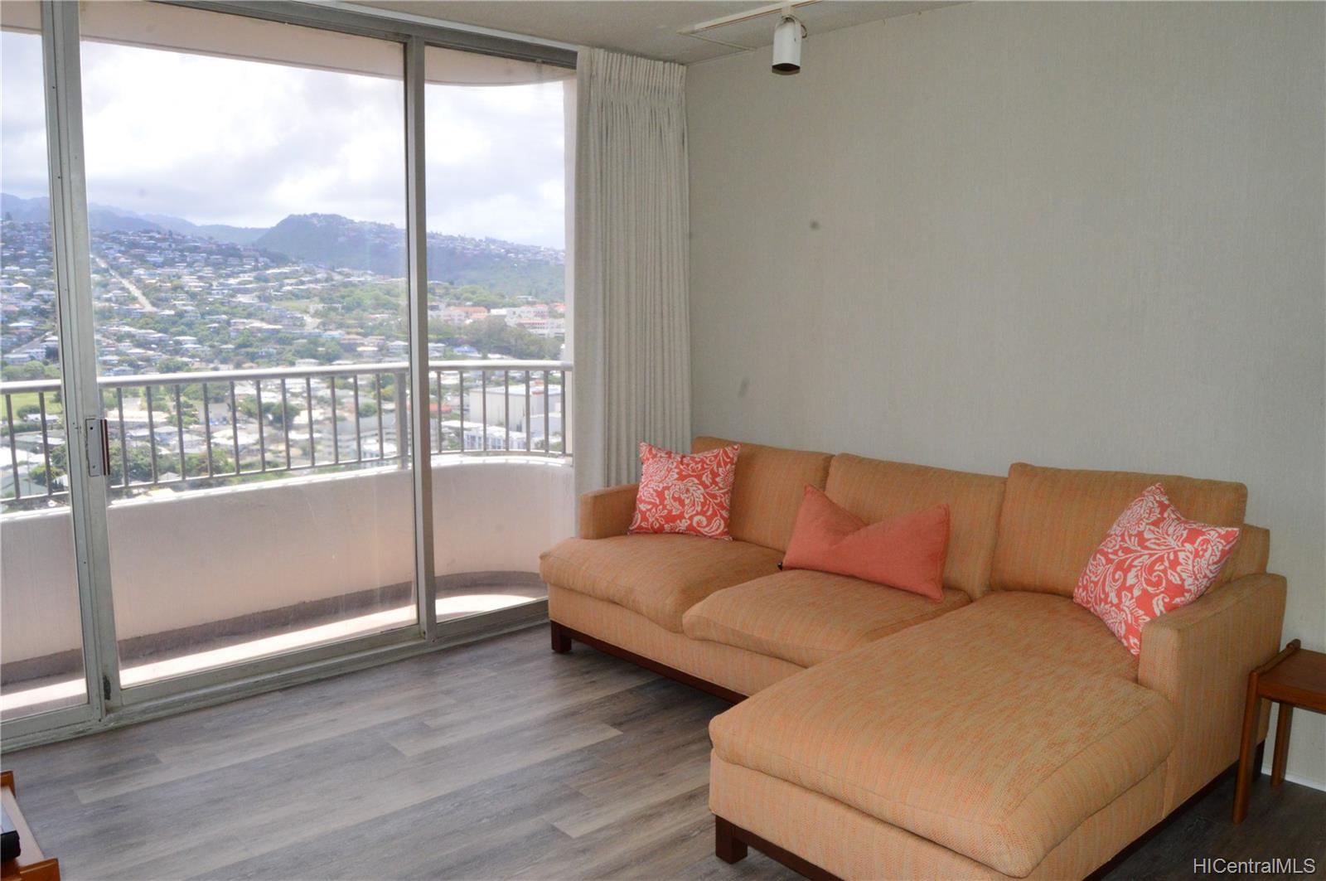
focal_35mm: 27
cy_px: 440
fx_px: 993
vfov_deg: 47.8
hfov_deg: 67.4
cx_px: 663
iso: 1600
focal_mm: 18
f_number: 18
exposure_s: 1/200
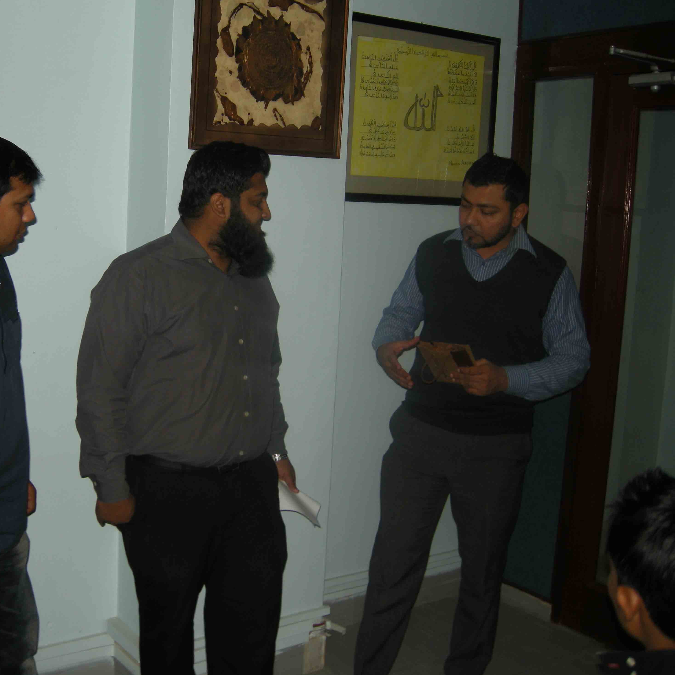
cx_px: 228
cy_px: 332
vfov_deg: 40.0
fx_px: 927
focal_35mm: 42
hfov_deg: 39.6
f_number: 2.7
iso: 64
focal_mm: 7.5
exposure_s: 1/60
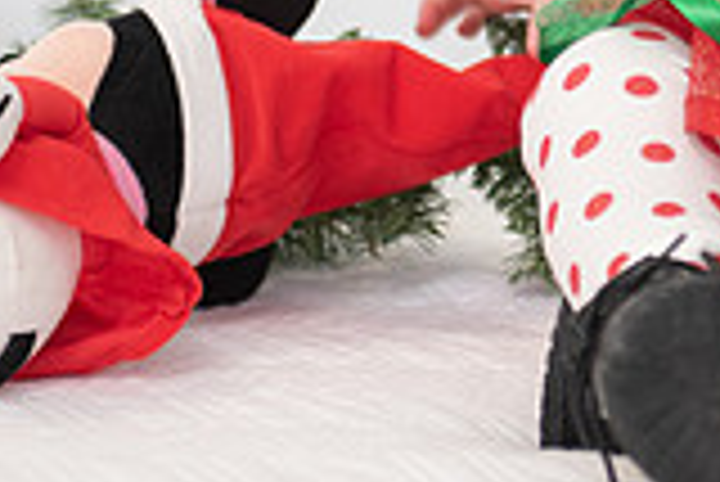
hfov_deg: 8.3
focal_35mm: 246
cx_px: 636
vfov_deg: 5.6
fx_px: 4924
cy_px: -168
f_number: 2.8
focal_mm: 66
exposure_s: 1/200
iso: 500
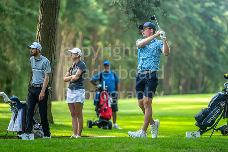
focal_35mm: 300
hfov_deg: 6.9
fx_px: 1900
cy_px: 76
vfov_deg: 4.6
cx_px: 114
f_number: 4
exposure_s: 1/640
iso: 500
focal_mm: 300
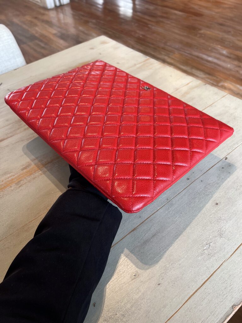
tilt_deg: -45.4
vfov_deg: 67.3
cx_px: 121
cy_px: 162
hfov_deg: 53.1
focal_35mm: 26
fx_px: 242
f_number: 1.5
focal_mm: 5.7
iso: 80
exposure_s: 1/100
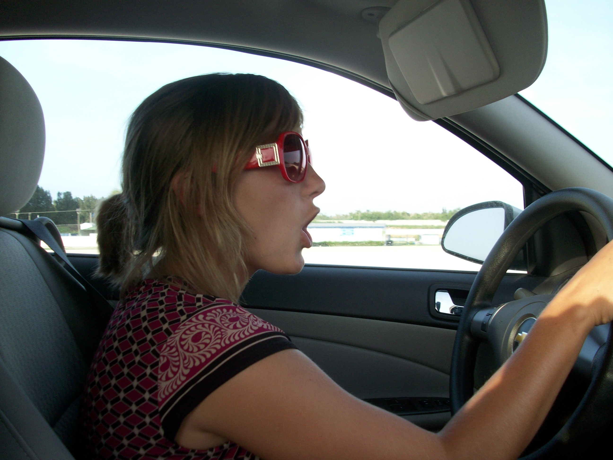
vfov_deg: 41.8
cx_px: 306
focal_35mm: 34
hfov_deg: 54.0
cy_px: 230
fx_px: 602
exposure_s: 1/134
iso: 64
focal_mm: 5.7
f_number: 2.8
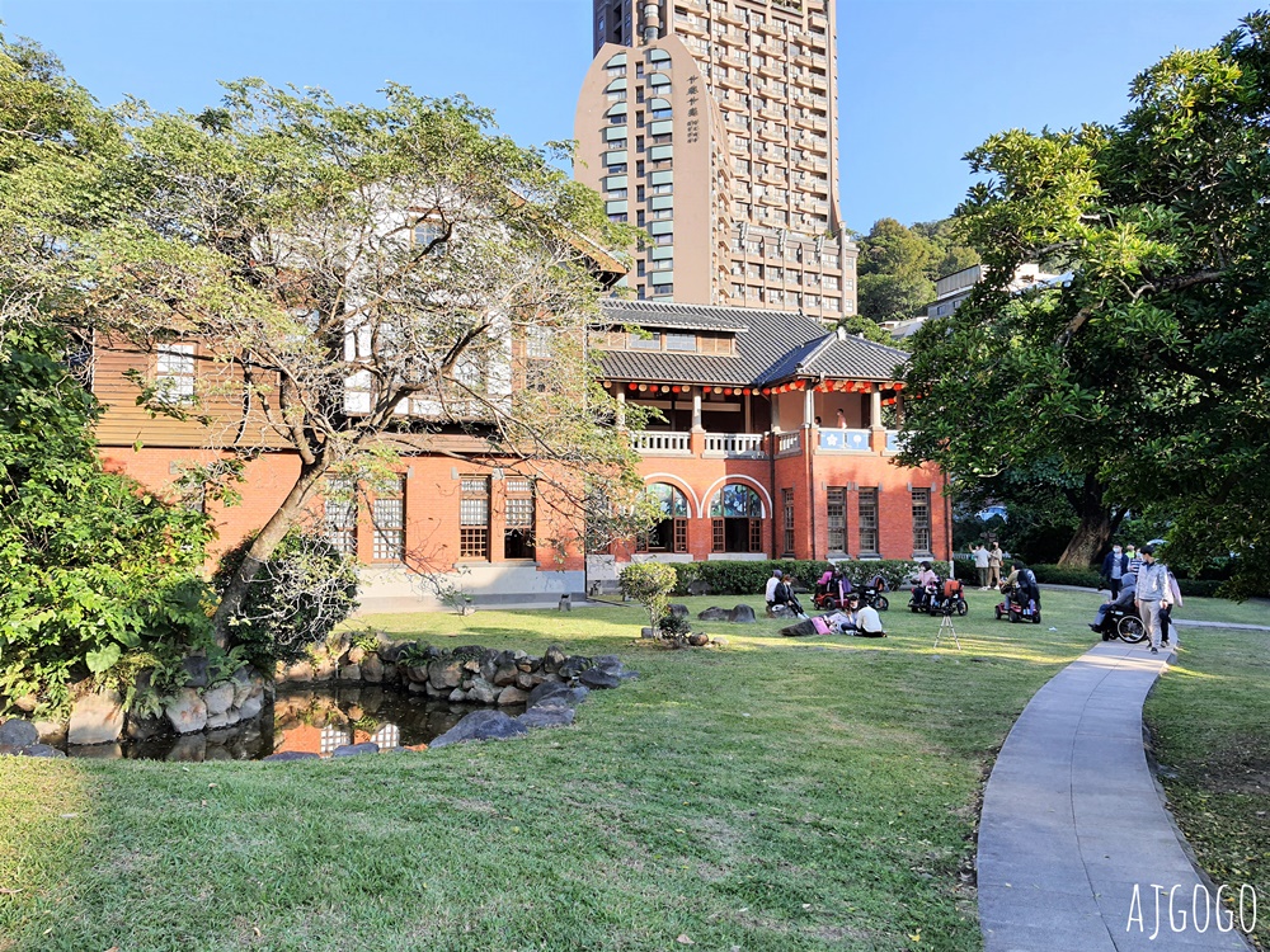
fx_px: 954
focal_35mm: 26
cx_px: 635
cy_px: 476
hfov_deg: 67.3
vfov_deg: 53.1
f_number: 1.7
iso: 50
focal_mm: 4.32
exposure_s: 1/475
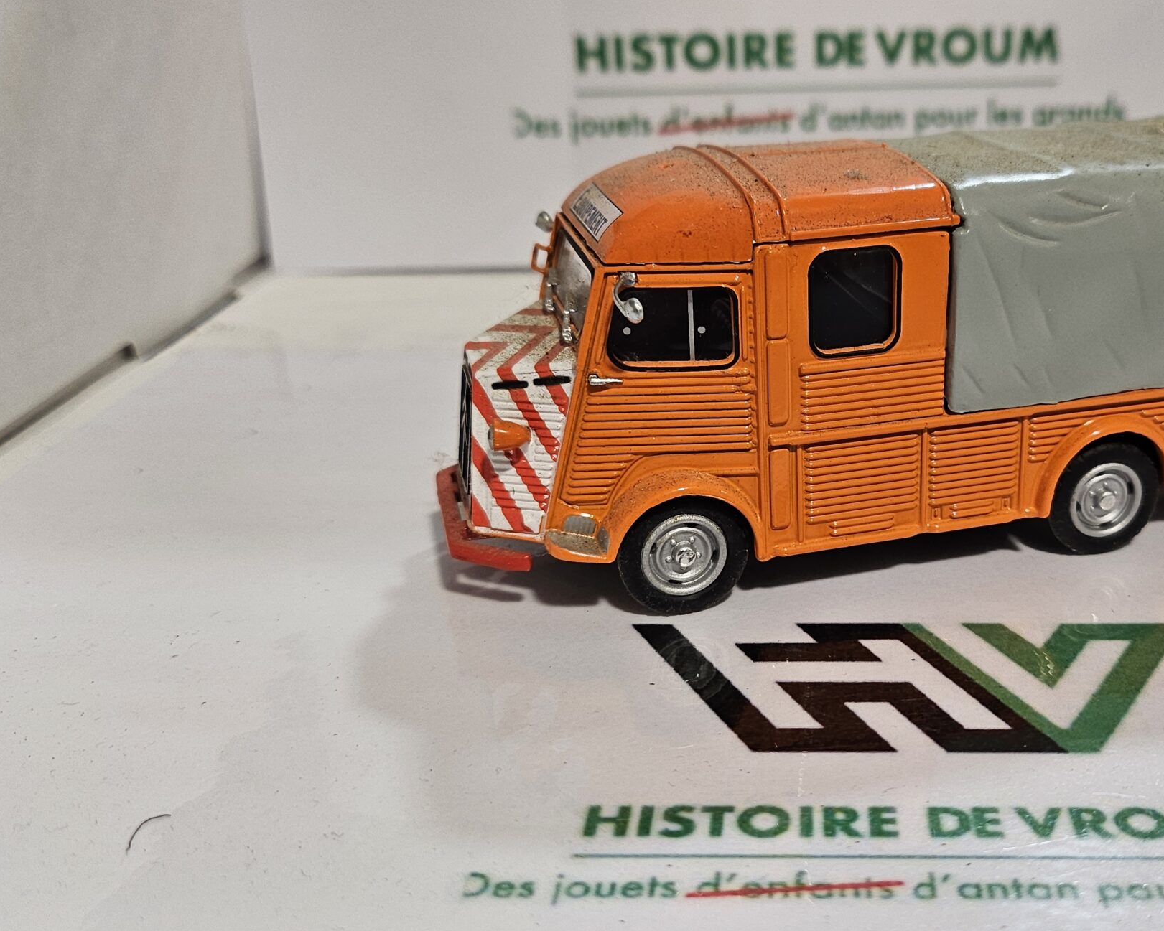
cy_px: 432
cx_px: 791
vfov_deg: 40.1
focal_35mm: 37
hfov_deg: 48.1
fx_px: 1275
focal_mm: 5
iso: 125
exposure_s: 1/100
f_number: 1.8
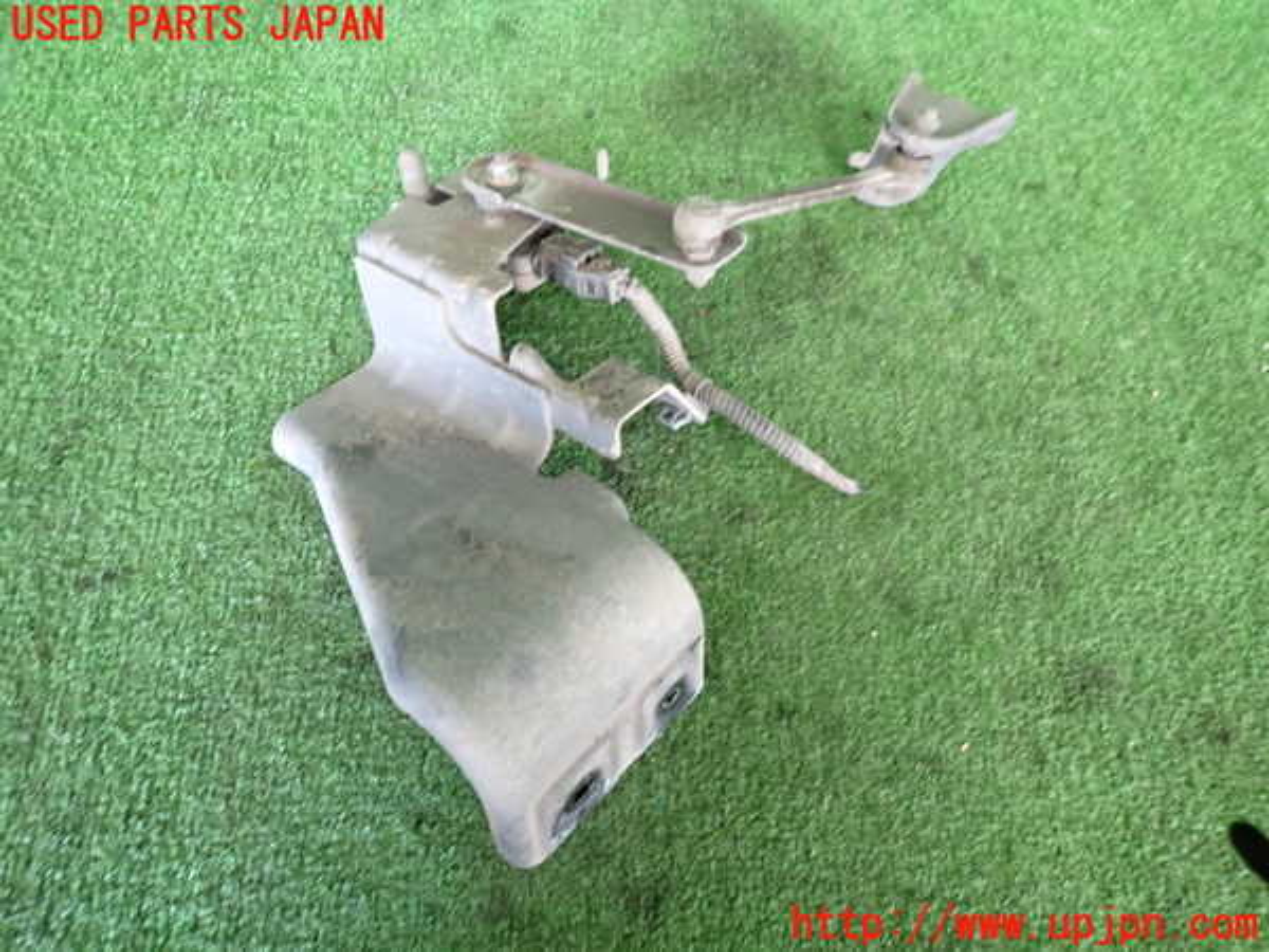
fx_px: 916
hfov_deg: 69.4
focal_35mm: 25
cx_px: 634
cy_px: 476
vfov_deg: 54.9
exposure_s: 1/30
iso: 500
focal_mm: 4.5
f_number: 2
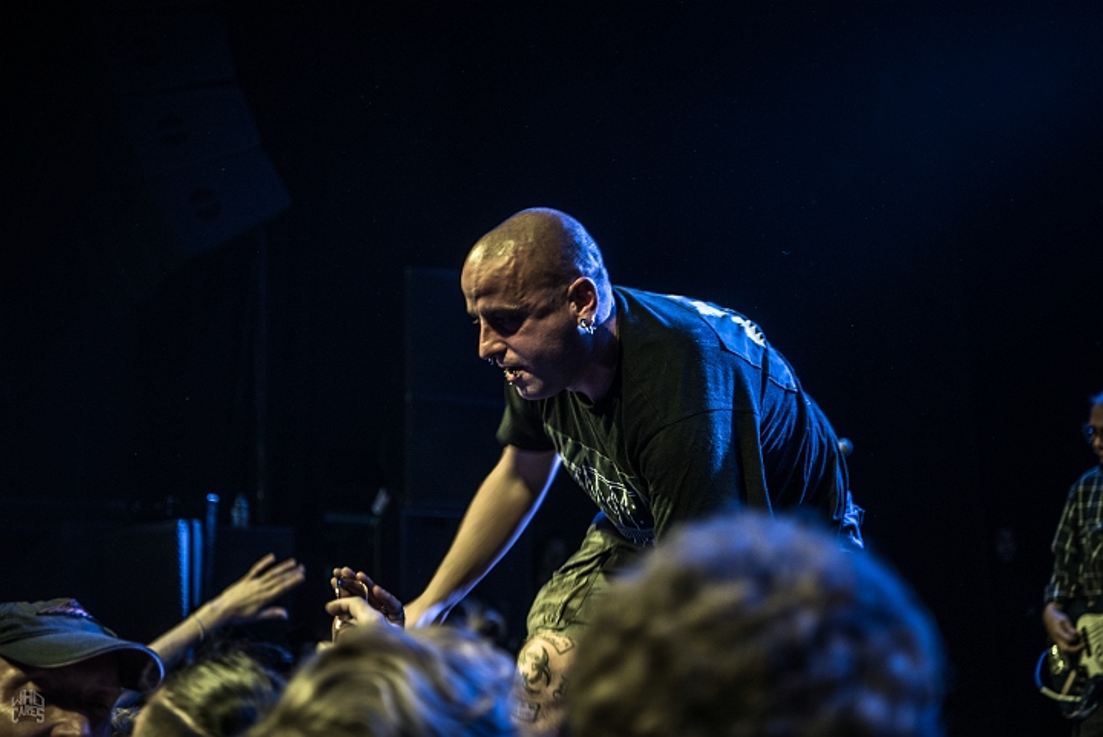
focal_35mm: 50
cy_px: 368
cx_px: 552
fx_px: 1533
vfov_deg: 27.0
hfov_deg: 39.6
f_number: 2.8
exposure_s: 1/80
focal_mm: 50
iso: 800
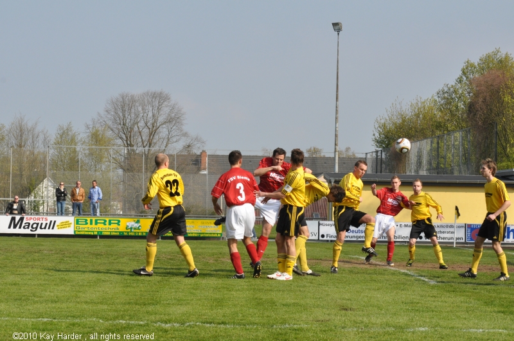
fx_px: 1818
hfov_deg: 16.1
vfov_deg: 10.7
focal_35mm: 128
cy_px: 170
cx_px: 257
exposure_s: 1/1000
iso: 800
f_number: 11
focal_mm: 85
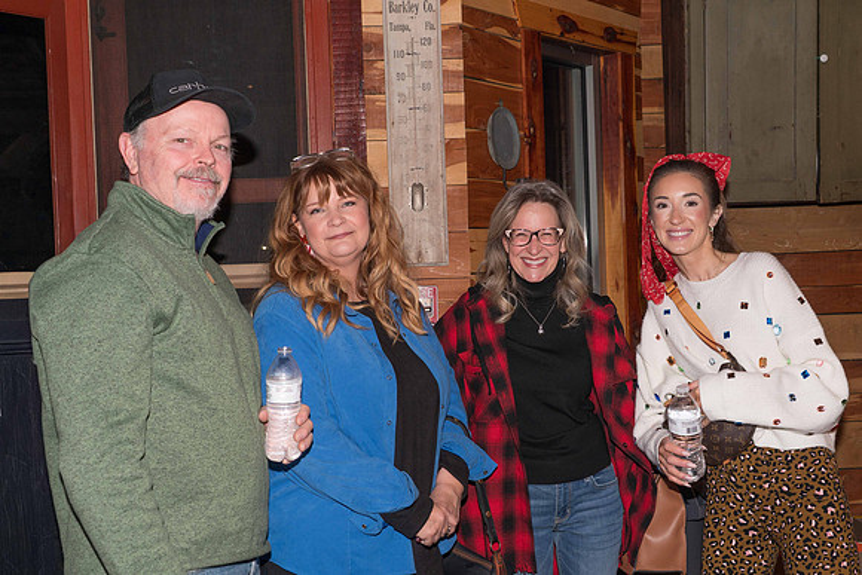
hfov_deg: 48.8
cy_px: 275
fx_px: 949
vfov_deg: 33.7
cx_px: 449
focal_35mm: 40
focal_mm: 38
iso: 500
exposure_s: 1/100
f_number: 7.1
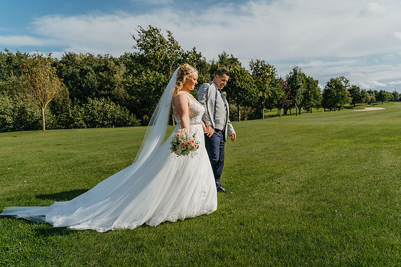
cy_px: 134
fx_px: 312
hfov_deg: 65.5
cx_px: 200
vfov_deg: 46.4
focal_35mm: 28
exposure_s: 1/1000
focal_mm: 28
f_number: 4.5
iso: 160
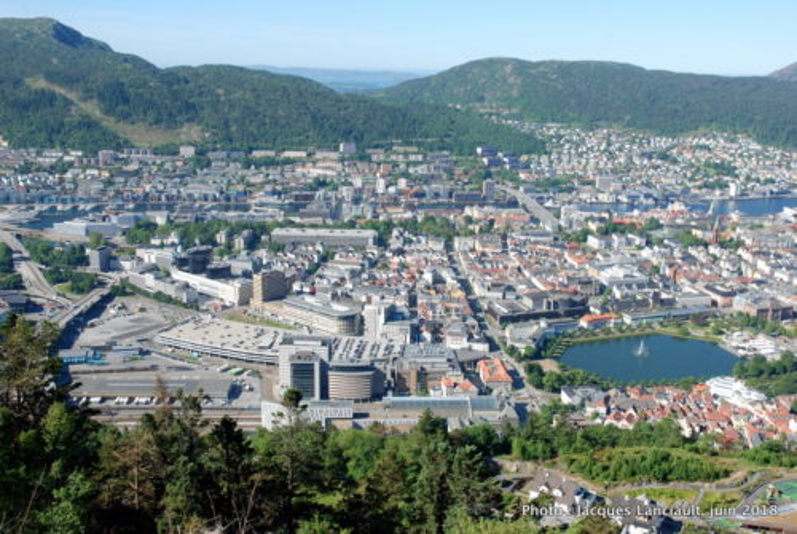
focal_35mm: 36
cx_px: 398
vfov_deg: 37.0
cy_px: 267
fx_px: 798
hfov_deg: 53.1
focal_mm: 24
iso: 100
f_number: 10
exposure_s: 1/100
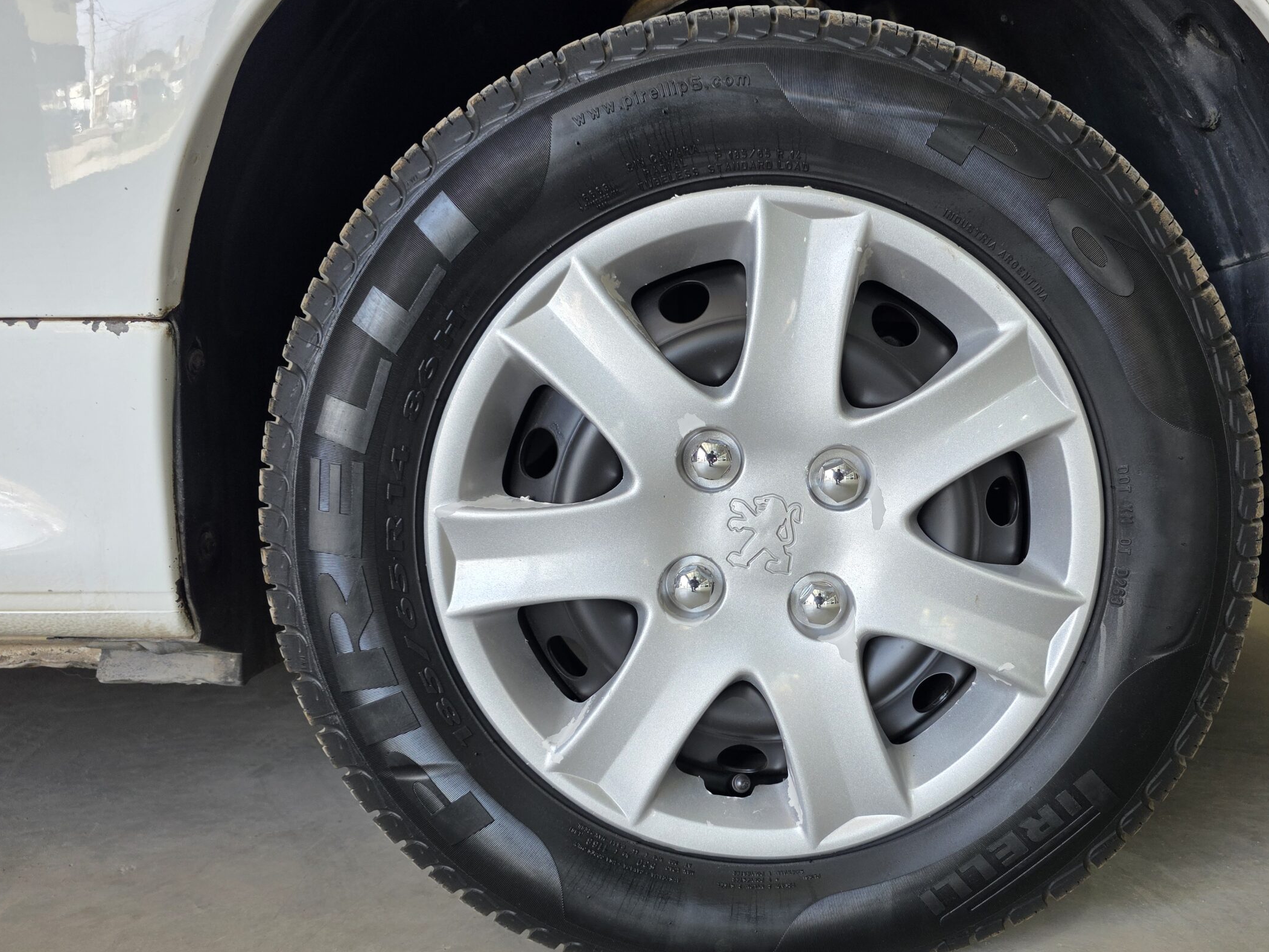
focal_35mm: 28
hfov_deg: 62.8
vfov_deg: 49.7
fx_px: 1026
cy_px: 508
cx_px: 765
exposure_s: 1/180
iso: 80
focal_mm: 6.3
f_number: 1.7
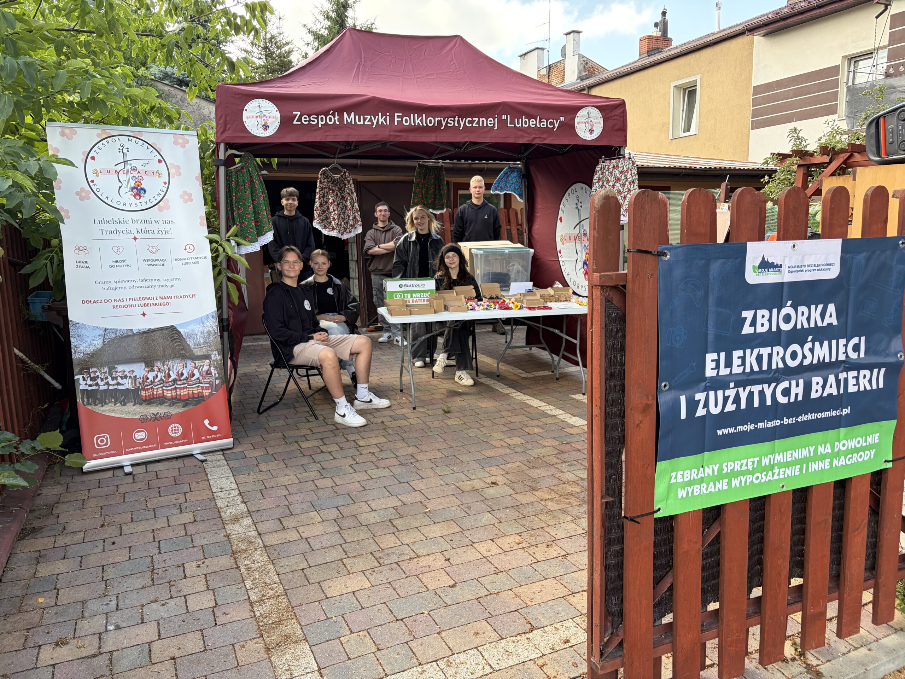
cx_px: 452
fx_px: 680
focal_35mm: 26
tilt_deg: -8.6
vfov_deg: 53.1
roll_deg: +1.4
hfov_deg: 67.3
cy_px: 340
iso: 64
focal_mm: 5.96
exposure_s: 1/350
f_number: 1.6
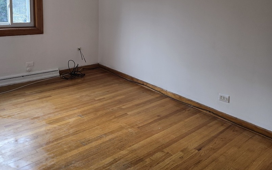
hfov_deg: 58.1
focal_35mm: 33
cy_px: 42
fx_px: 245
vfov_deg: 37.4
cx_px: 136
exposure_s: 1/60
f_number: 1.7
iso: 25
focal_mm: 6.3
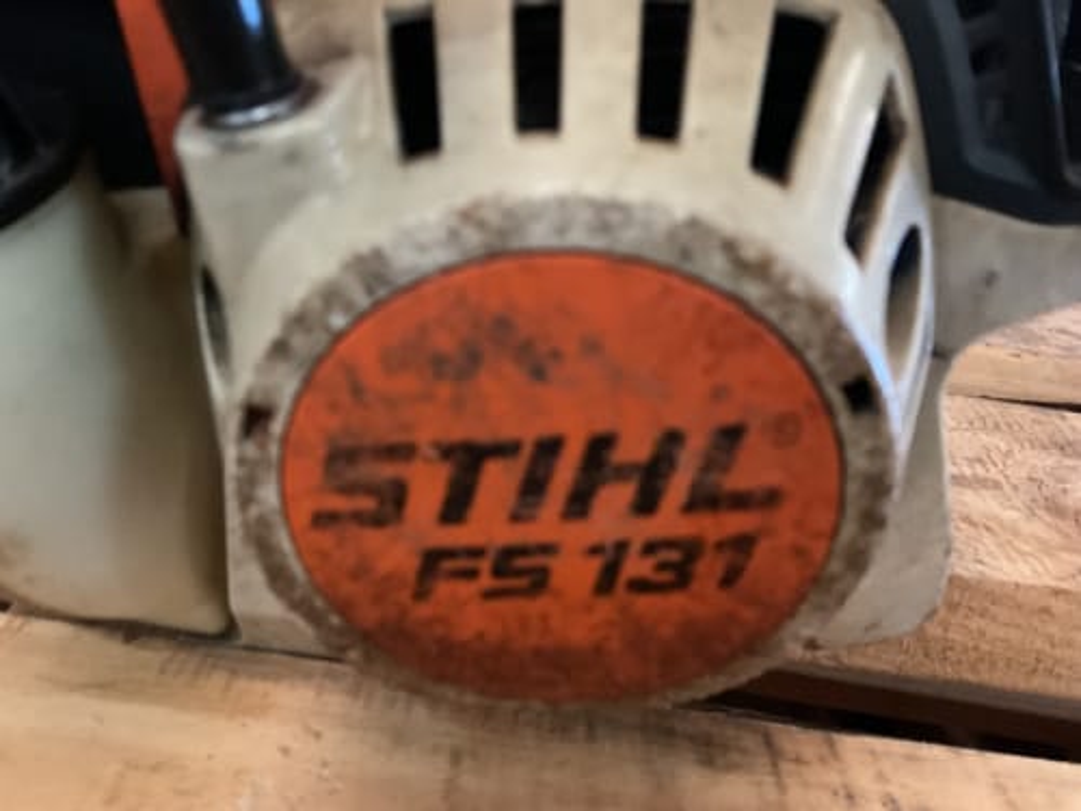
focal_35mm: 29
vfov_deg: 48.2
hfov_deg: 61.7
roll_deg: -9.3
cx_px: 540
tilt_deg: -28.0
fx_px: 906
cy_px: 406
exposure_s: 1/20
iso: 500
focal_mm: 3
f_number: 1.8
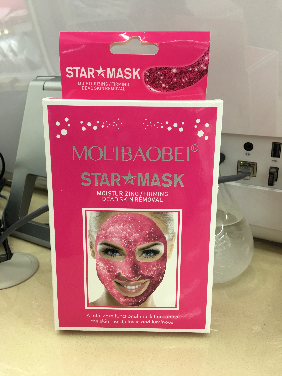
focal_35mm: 29
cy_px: 188
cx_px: 141
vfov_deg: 61.7
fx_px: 315
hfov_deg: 48.2
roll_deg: -1.0
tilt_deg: -17.0
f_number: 2.2
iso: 32
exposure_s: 1/17
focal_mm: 4.15
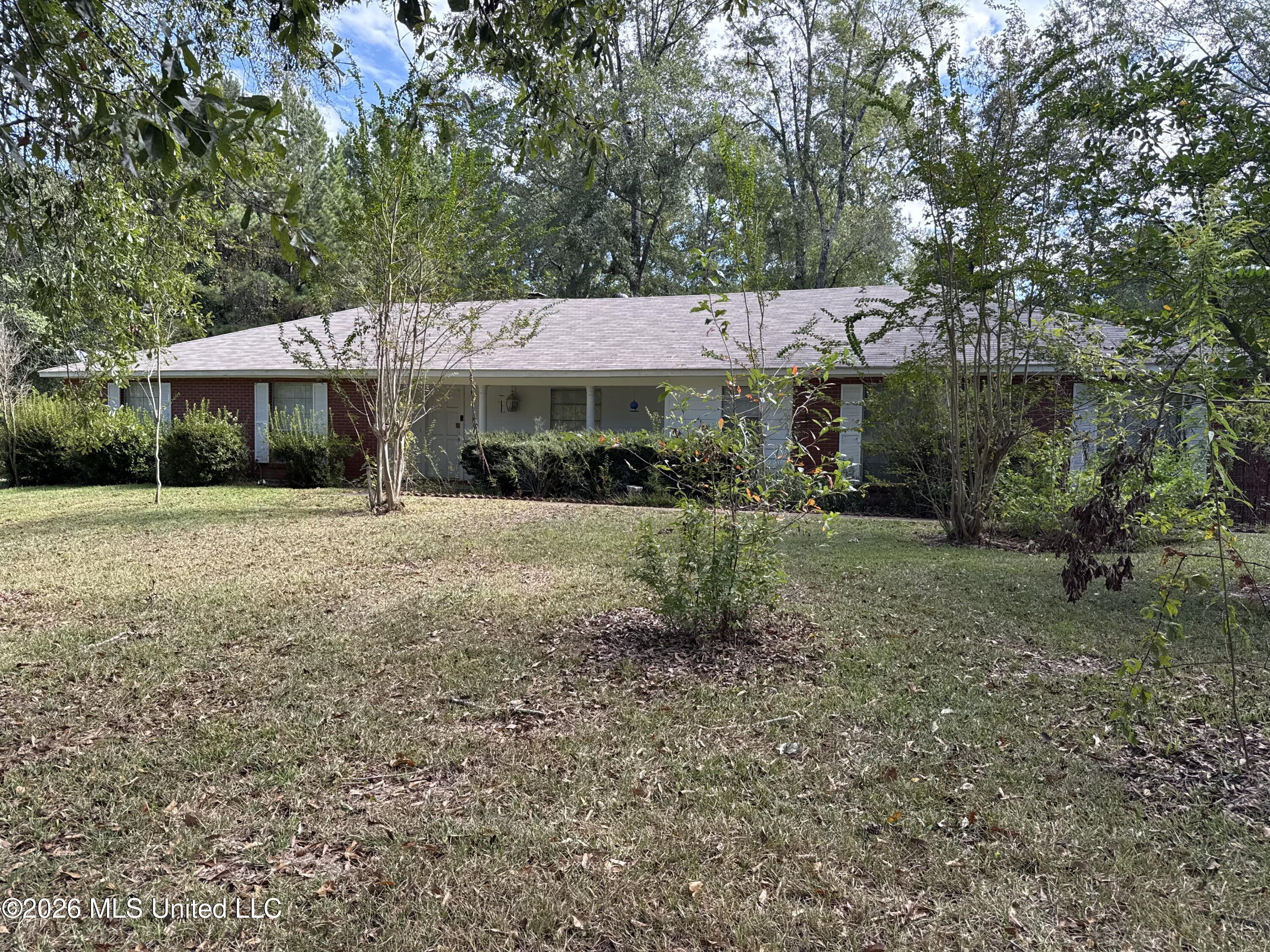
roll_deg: -1.4
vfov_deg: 56.8
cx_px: 635
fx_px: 881
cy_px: 476
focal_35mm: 24
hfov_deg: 71.6
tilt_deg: -2.6
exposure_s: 1/750
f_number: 1.78
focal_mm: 6.76
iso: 100
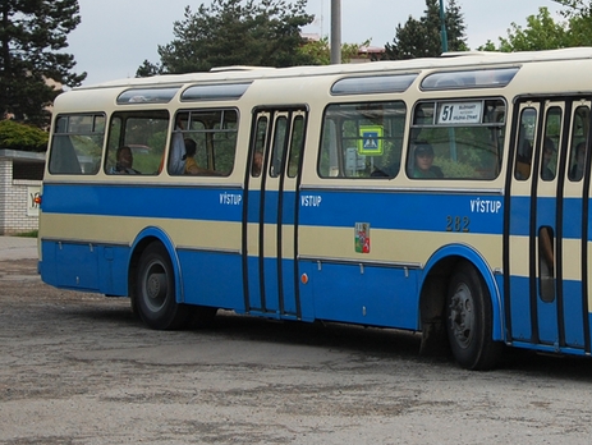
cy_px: 97
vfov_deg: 15.0
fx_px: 1676
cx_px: 494
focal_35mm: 98
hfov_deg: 19.8
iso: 400
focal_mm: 35
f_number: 4.5
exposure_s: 1/1000
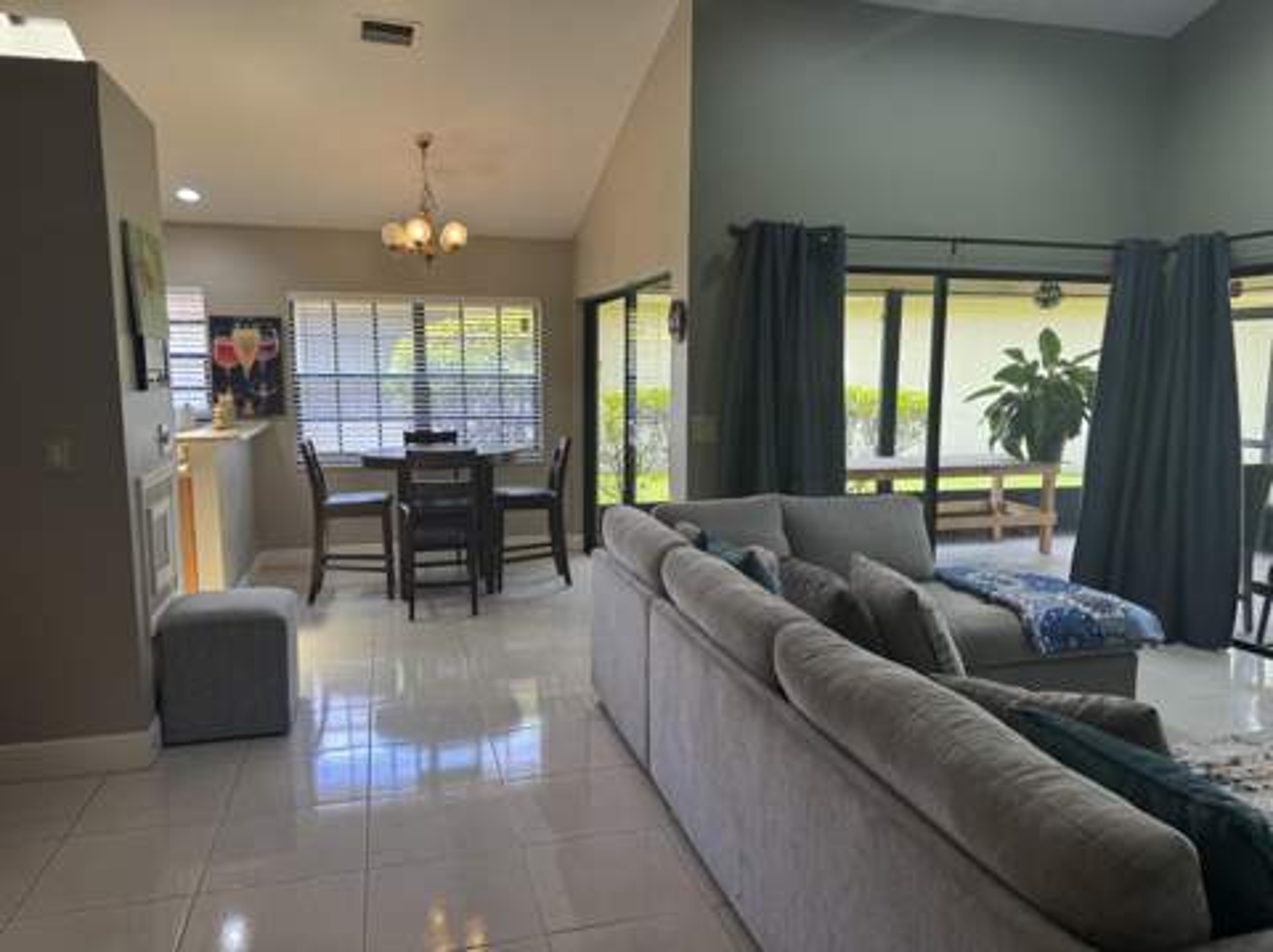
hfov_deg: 71.7
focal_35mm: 24
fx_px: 882
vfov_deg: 56.7
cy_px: 476
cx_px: 636
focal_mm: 6.76
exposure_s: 1/120
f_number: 1.78
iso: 125
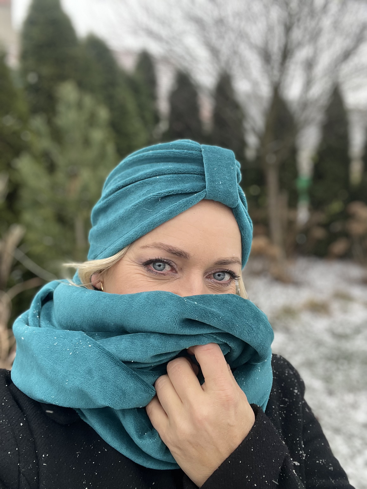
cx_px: 184
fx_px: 424
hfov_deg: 46.8
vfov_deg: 60.0
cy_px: 244
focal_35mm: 30
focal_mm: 2.71
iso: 100
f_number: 2.2
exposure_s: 1/117
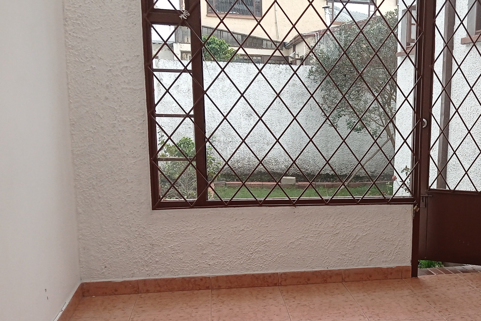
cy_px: 218
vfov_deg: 26.8
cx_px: 394
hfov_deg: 38.0
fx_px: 668
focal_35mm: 50
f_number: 1.79
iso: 101
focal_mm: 4.74
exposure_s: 1/401
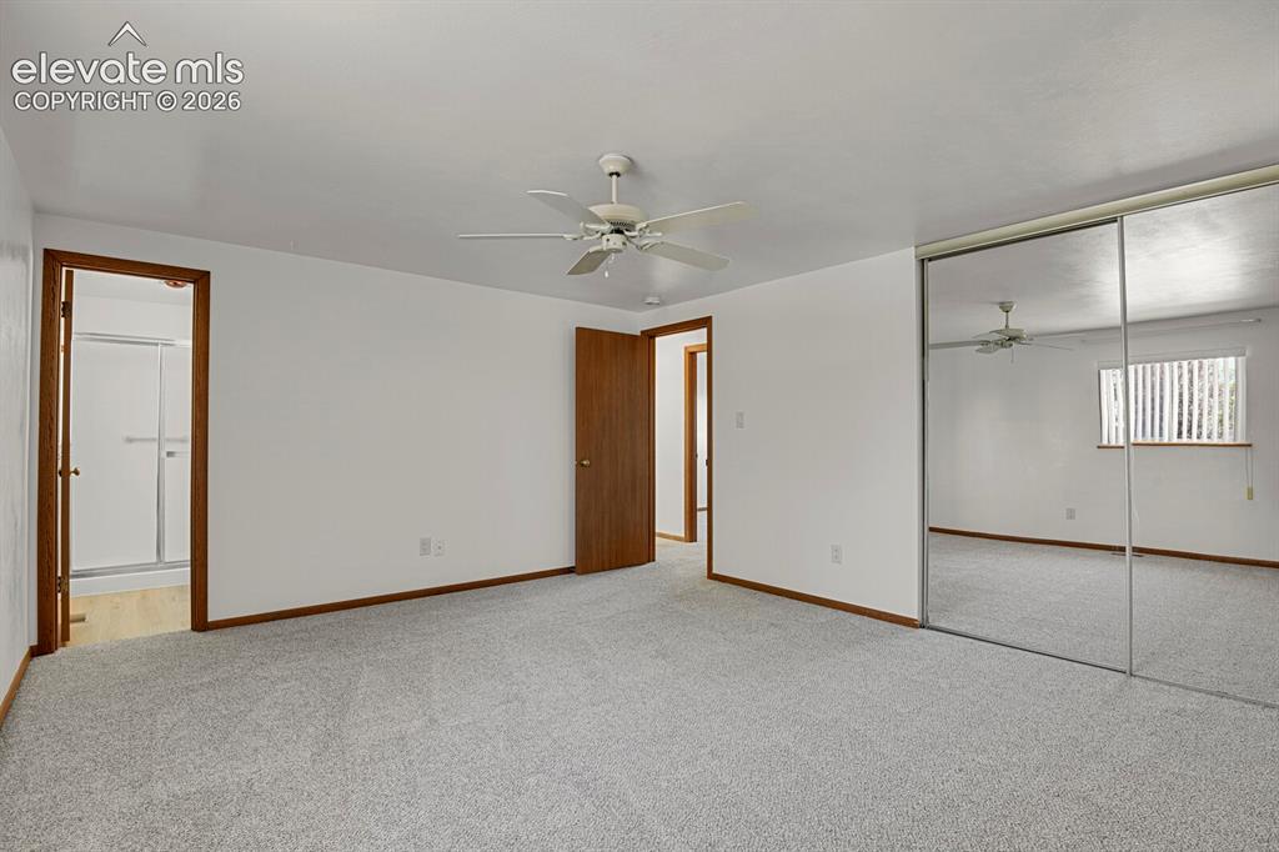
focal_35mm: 17
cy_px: 426
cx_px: 640
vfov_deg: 70.4
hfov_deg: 93.3
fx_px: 604
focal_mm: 17
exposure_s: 3
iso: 250
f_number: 8
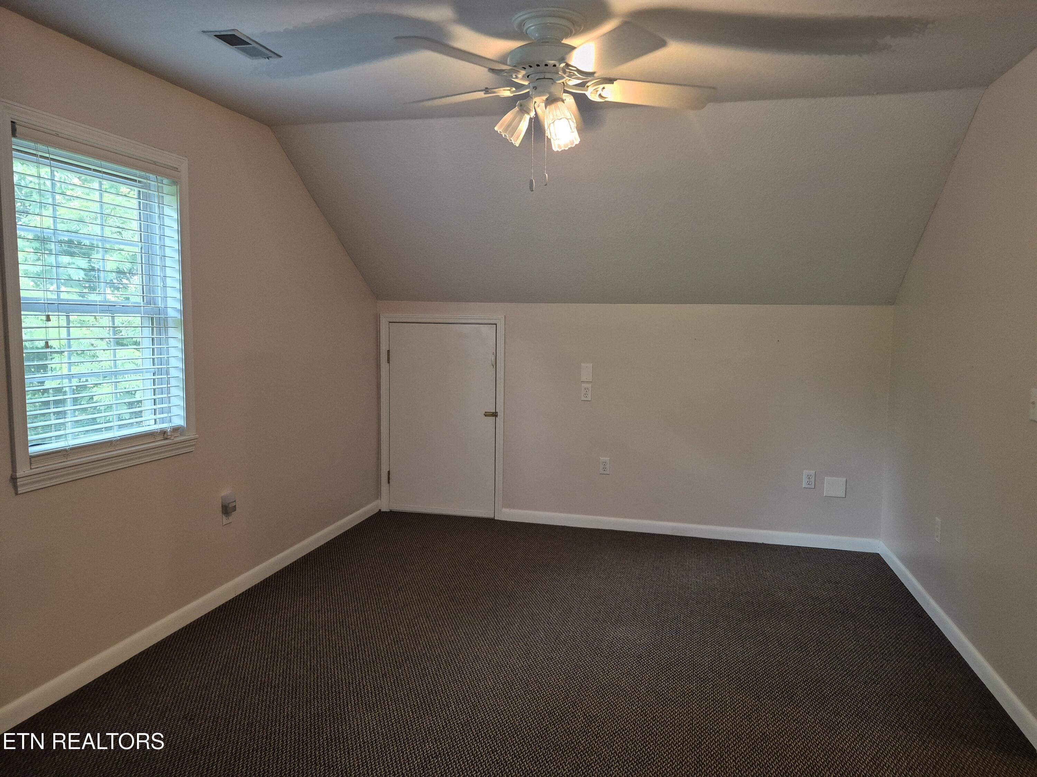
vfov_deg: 58.9
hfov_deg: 73.9
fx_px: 689
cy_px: 388
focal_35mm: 23
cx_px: 518
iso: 500
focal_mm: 5.4
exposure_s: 1/120
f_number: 1.8
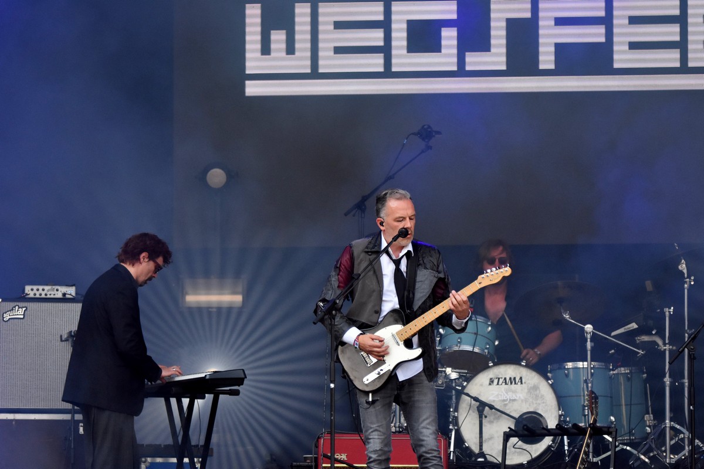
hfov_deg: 11.2
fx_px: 3578
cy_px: 234
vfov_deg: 7.5
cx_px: 352
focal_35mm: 183
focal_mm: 122
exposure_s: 1/6400
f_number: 2.8
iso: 1250
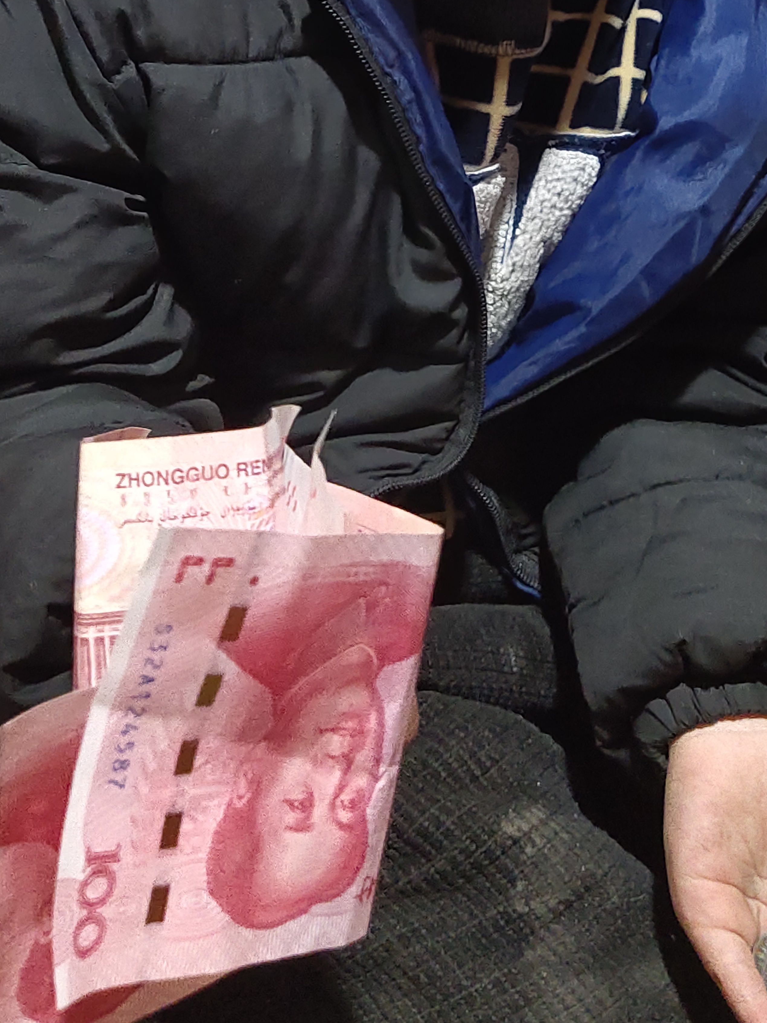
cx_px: 476
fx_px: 1743
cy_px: 40
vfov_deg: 30.7
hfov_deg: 24.7
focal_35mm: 59
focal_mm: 4.71
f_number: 1.8
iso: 480
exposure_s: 1/33
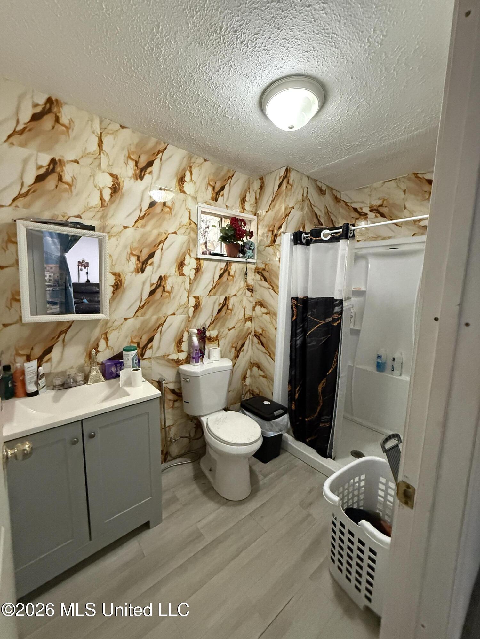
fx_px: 259
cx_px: 240
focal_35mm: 14
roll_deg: -1.5
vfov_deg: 102.1
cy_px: 320
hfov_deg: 85.7
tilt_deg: -6.3
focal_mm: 2.22
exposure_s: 1/60
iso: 800
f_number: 2.2
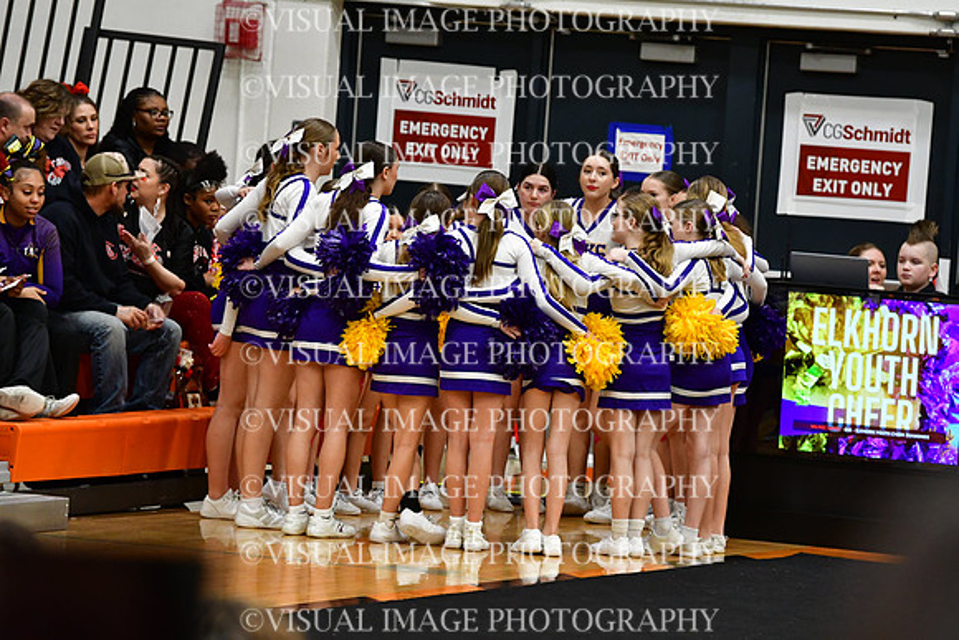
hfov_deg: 8.6
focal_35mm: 240
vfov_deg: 5.7
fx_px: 6395
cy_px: 320
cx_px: 480
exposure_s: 1/500
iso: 4000
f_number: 3.5
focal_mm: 160
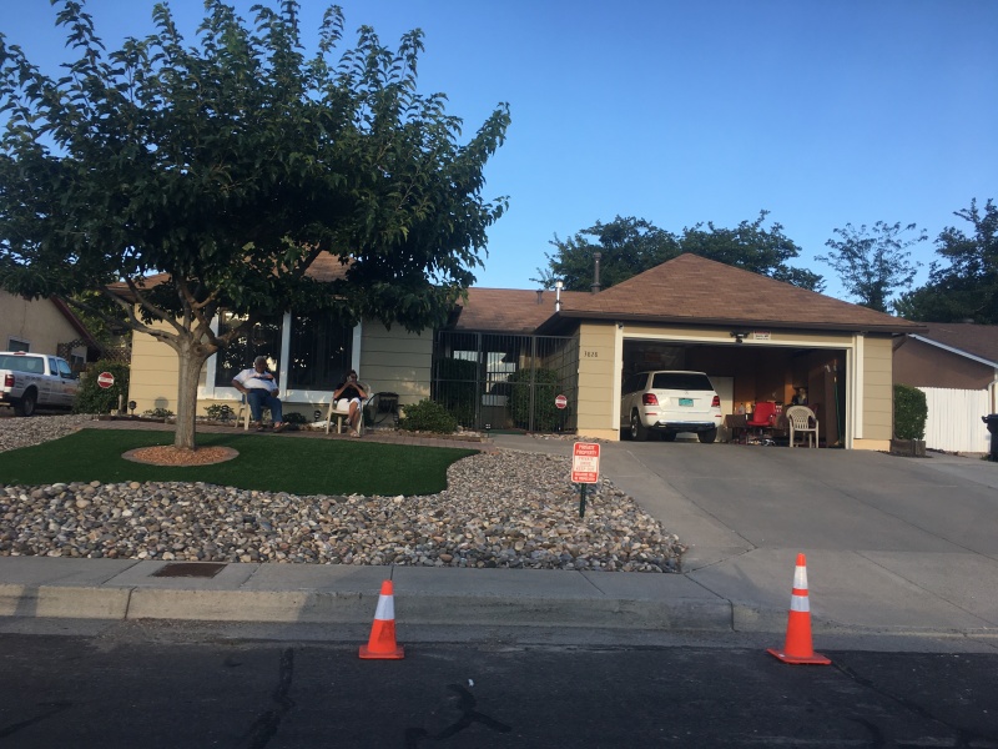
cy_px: 374
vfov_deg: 48.2
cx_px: 499
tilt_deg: +5.8
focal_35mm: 29
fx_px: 836
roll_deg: -2.3
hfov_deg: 61.7
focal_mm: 4.15
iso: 25
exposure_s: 1/478
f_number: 2.2
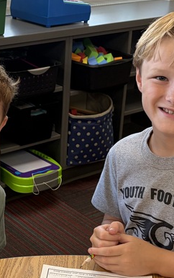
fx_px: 554
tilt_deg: -26.1
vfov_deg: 28.1
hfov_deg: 17.7
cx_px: 37
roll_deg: -0.4
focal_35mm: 73
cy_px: 178
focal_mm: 5.96
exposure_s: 1/75
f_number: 1.6
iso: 125
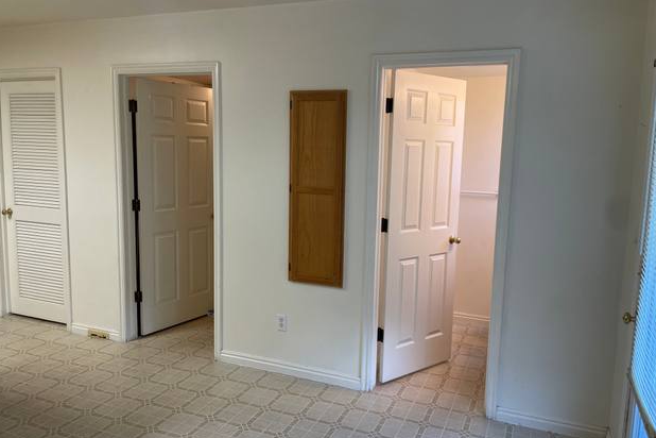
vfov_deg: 46.4
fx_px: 510
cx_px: 333
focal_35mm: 28
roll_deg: -1.2
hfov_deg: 65.5
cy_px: 220
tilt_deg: -7.0
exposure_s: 1/120
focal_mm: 4.2
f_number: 1.6
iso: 125
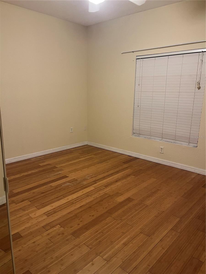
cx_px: 103
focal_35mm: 26
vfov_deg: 67.3
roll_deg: -0.3
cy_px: 137
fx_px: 206
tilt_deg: -12.8
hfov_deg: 53.1
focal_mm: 5.1
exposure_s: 1/60
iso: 320
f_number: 1.6
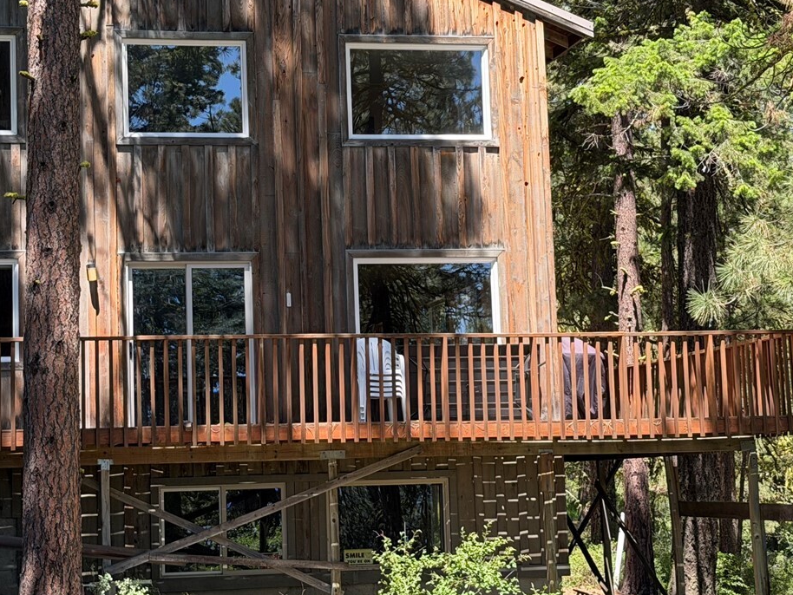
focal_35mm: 84
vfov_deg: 17.5
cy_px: 211
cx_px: 303
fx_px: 1925
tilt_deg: +7.9
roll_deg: +2.0
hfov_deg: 23.2
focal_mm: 6.76
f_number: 1.78
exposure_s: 1/975
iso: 100
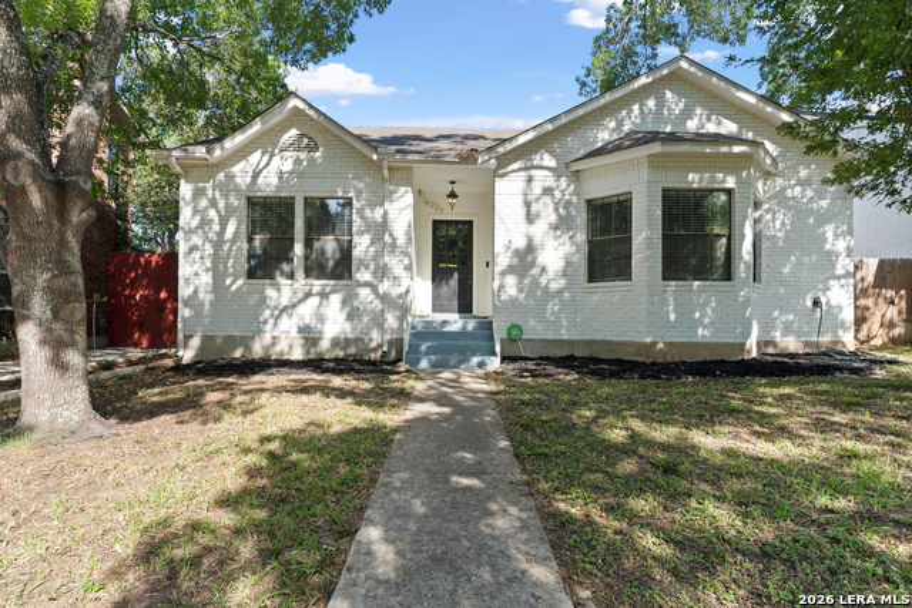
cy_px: 304
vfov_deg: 67.4
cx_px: 456
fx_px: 456
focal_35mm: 18
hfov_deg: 90.0
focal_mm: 18
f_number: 8
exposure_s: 1/25
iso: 100
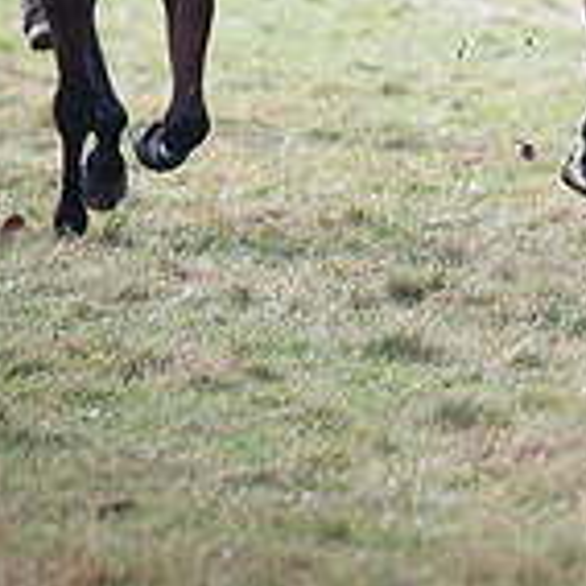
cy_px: -176
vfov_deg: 1.1
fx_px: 30740
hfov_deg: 1.1
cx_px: 1220
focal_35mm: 1605
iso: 400
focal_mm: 175
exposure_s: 1/1600
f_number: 2.8
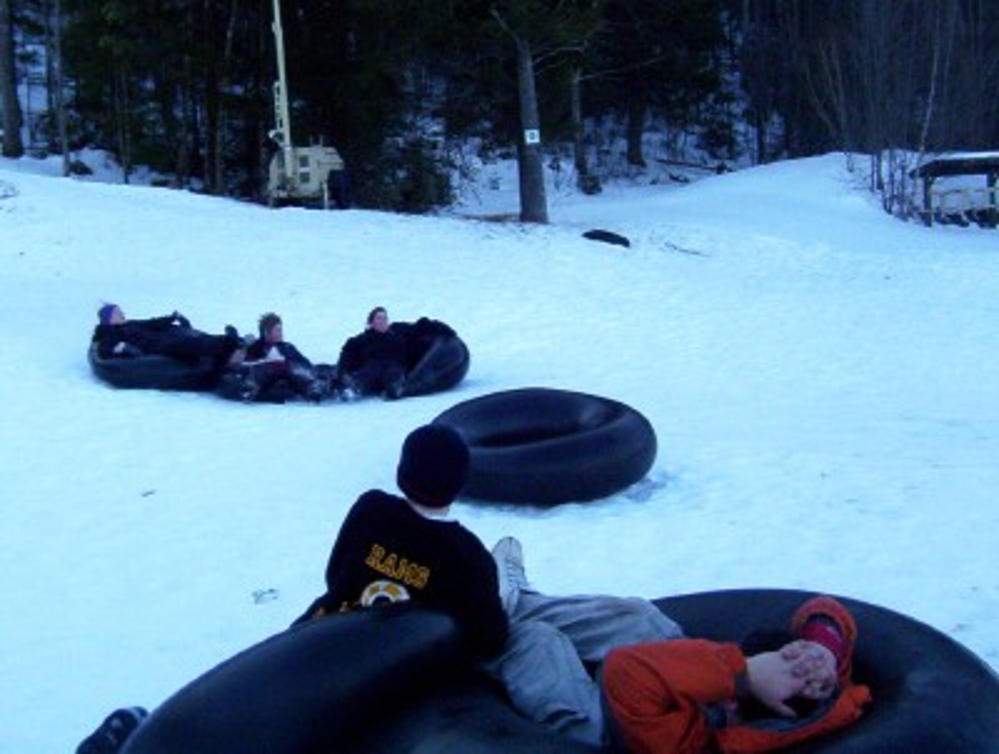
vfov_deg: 39.8
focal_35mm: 36
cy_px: 377
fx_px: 1041
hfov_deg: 51.2
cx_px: 500
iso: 100
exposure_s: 1/331
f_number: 5.24
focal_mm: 5.54
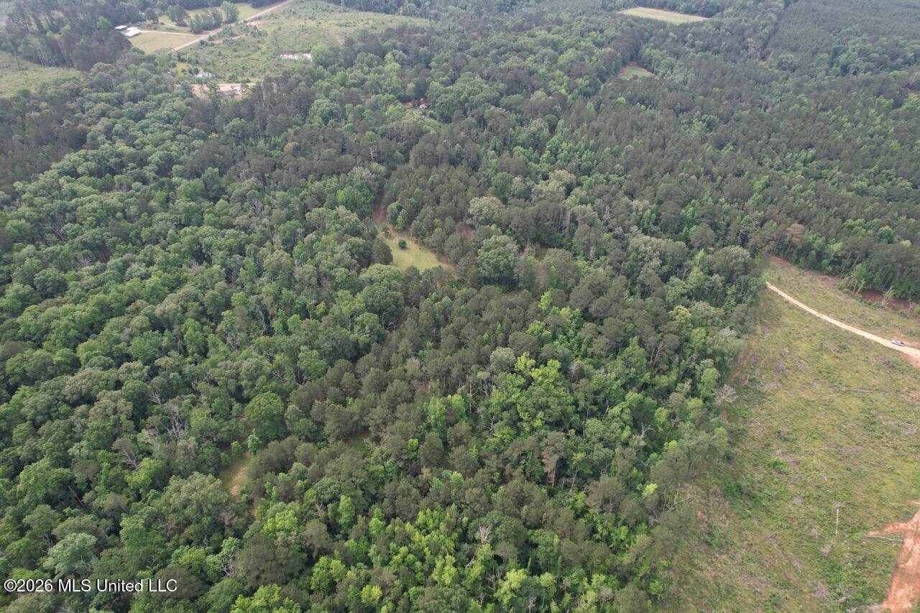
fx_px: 562
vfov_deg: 57.2
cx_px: 460
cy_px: 306
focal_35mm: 22
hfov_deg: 78.6
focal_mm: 8.4
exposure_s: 1/500
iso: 100
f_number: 2.8
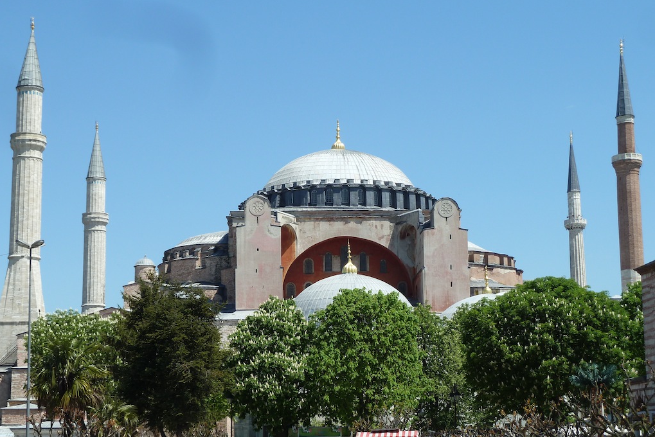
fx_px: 1274
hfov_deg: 28.8
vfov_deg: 19.5
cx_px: 328
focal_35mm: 70
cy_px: 223
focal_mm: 11
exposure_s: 1/400
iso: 80
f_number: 4.5
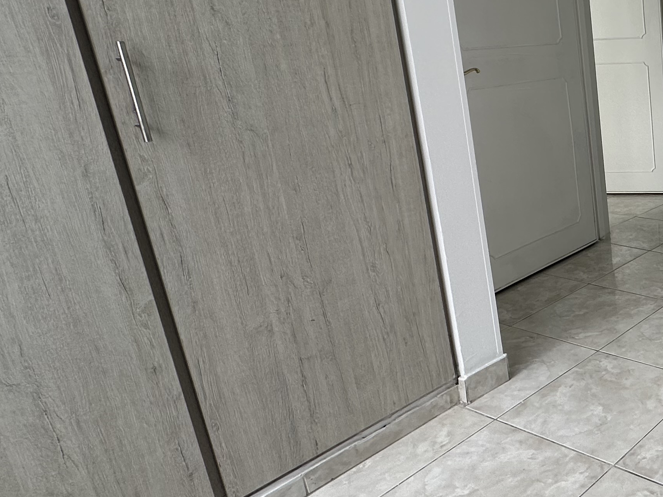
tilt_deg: -14.6
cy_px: 193
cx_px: 747
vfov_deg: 42.7
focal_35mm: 33
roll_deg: +1.4
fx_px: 632
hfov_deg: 42.2
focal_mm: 2.22
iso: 40
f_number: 2.2
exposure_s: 1/147
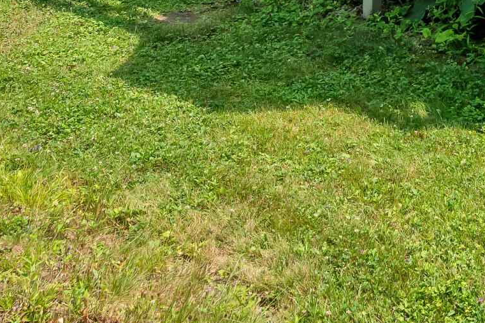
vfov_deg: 16.1
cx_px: 514
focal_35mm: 71
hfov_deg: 26.5
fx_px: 956
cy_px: -265
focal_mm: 18
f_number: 8
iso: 800
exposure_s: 1/750
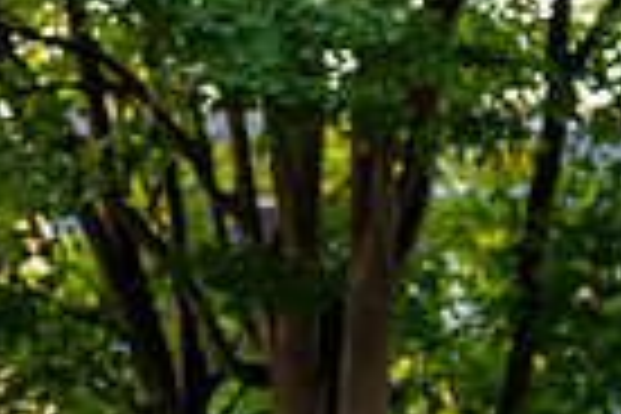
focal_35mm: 295
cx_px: -252
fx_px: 5088
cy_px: 430
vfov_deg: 4.7
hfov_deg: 6.9
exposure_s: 1/1000
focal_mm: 70
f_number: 2.8
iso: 2000
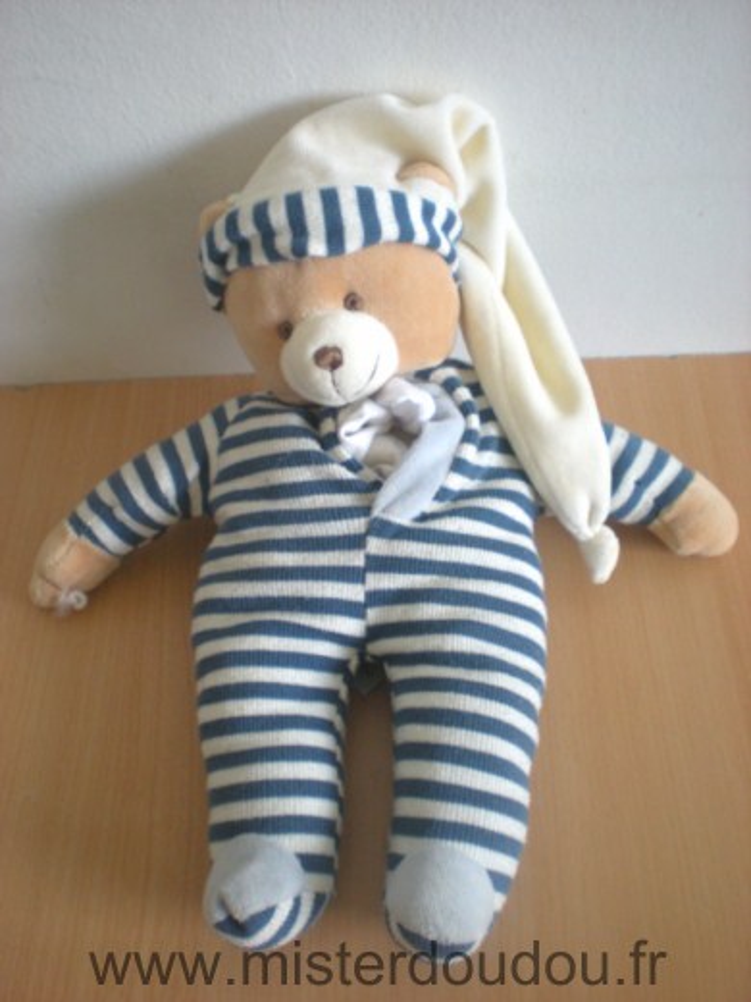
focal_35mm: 38
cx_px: 376
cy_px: 501
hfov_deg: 37.7
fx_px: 1099
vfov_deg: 49.0
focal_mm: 6.3
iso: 200
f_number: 3.1
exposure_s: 1/26.7
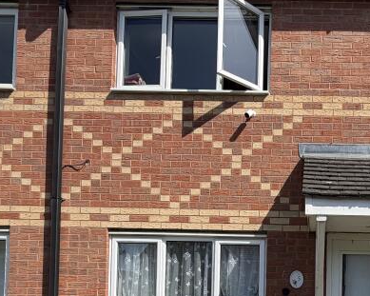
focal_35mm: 36
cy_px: 302
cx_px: 314
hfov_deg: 46.6
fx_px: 394
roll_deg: -0.9
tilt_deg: +1.9
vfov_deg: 36.6
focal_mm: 2.22
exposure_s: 1/770
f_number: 2.2
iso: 20
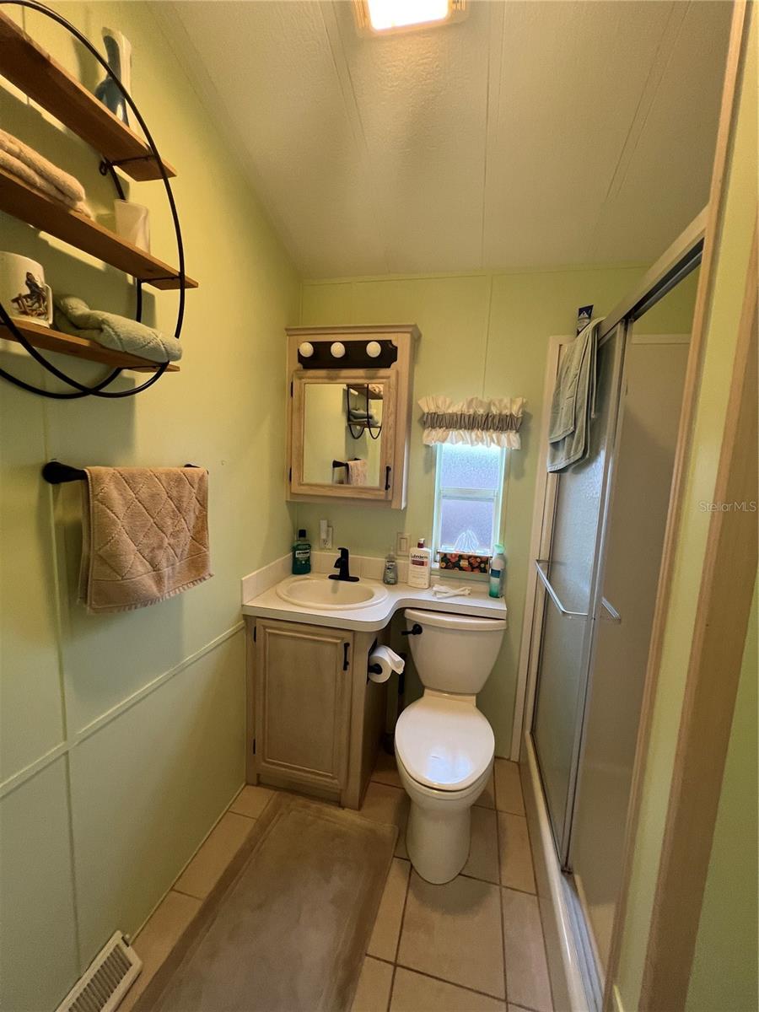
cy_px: 506
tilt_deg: -7.1
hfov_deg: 89.9
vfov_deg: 106.2
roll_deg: -3.7
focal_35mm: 13
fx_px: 380
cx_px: 380
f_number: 1.8
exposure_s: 1/60
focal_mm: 1.57
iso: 200
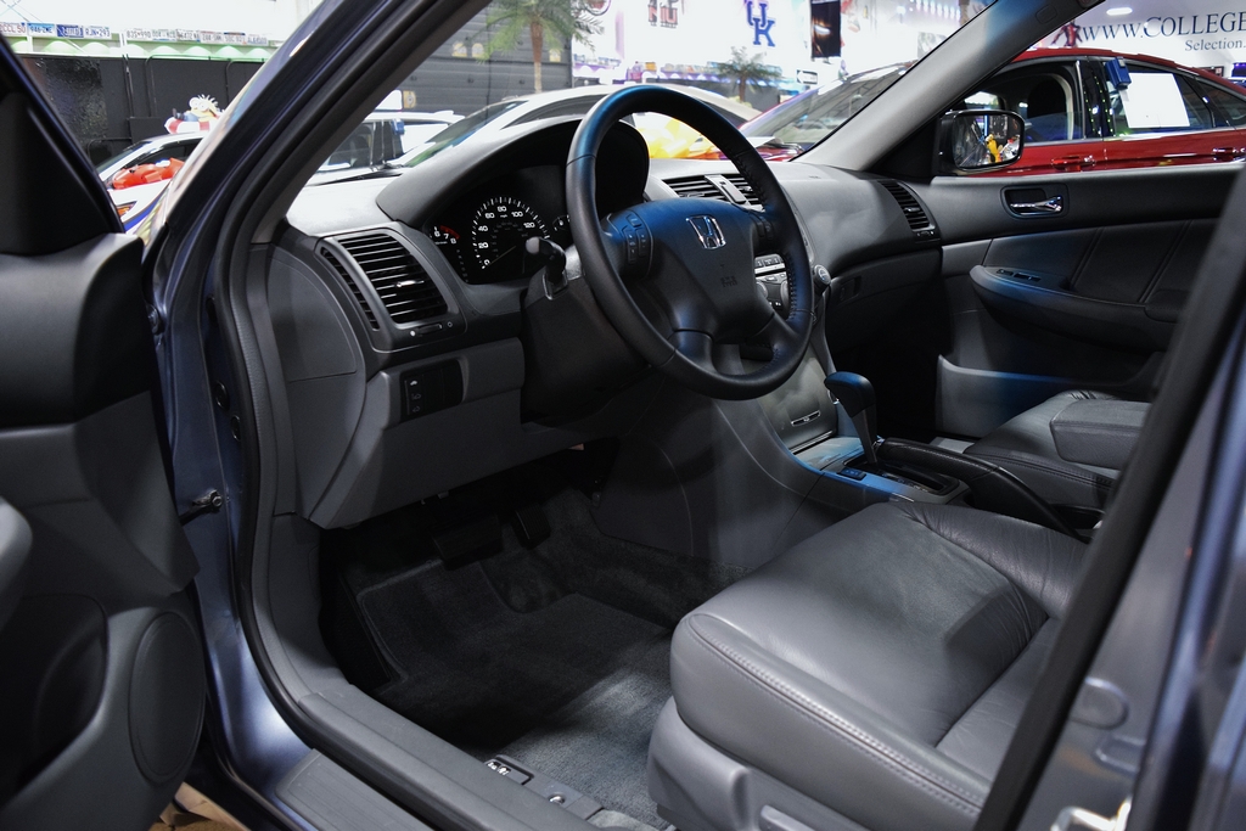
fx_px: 935
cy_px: 416
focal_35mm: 27
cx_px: 623
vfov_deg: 47.9
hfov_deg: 67.4
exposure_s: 1/60
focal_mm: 18
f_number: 3.5
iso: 3200
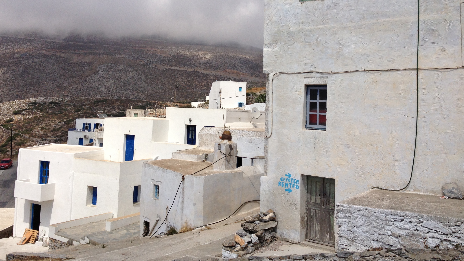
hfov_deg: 49.4
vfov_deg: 28.7
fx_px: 504
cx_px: 222
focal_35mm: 41
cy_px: 75
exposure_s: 1/4255
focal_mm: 4.28
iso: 50
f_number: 2.4
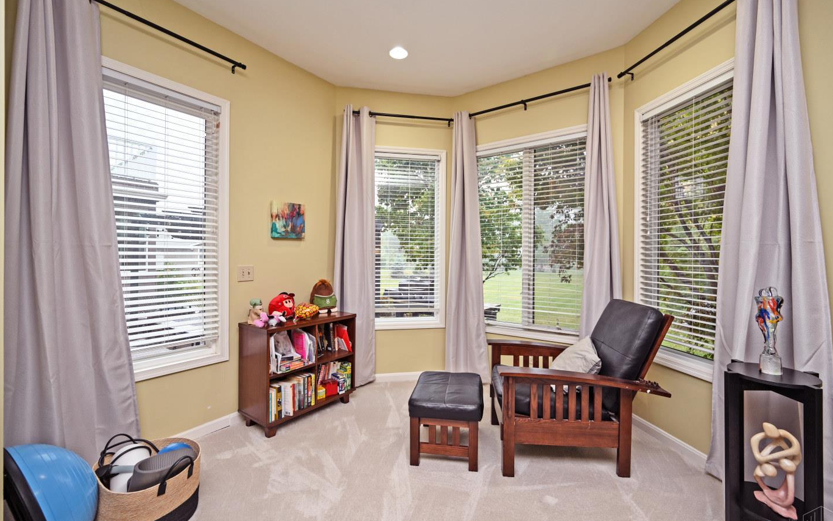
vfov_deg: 74.8
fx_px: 341
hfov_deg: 101.4
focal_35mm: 15
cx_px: 425
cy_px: 260
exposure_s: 1/60
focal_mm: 14
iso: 250
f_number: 4
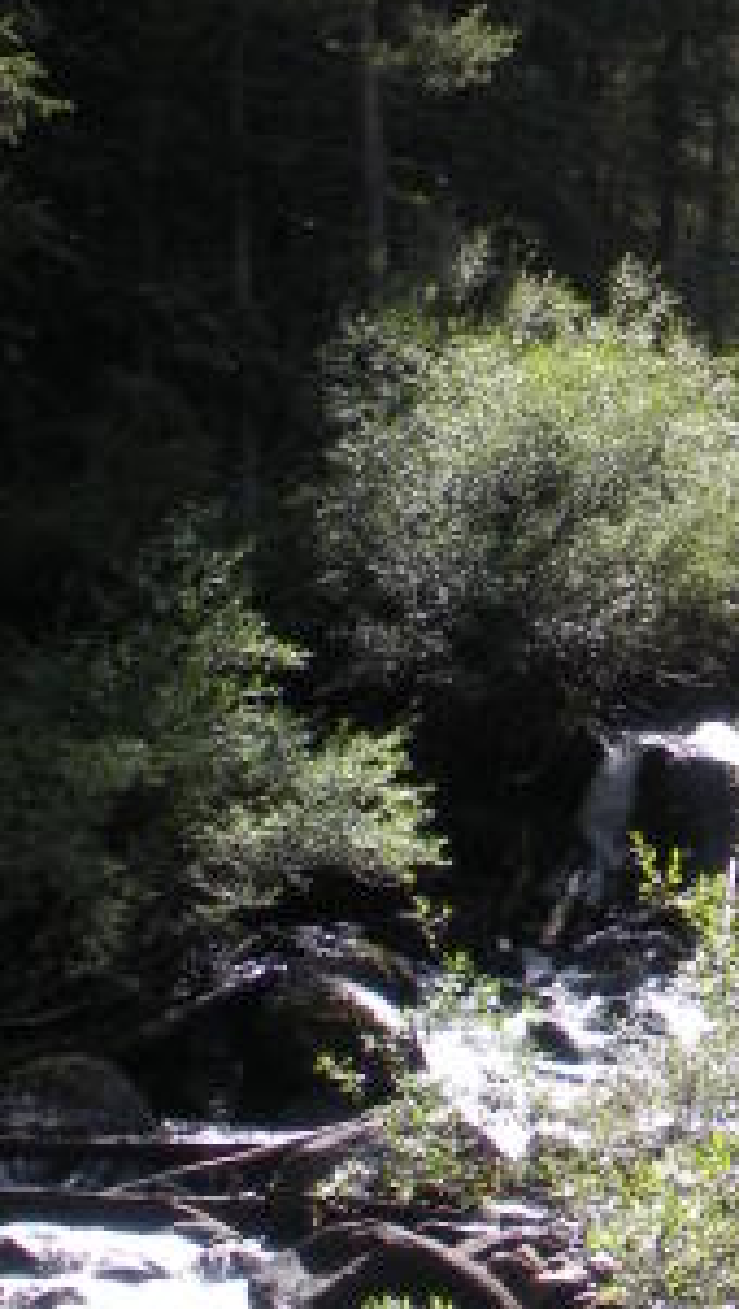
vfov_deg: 19.2
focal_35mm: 111
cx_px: 974
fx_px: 3855
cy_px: 528
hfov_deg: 10.7
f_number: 3.5
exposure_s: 1/321
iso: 64
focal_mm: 6.3
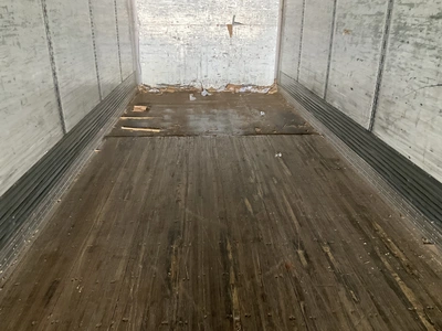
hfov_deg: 61.7
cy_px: 166
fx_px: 370
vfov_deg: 48.2
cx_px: 221
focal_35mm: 29
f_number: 1.8
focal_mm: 3
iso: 320
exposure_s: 1/58
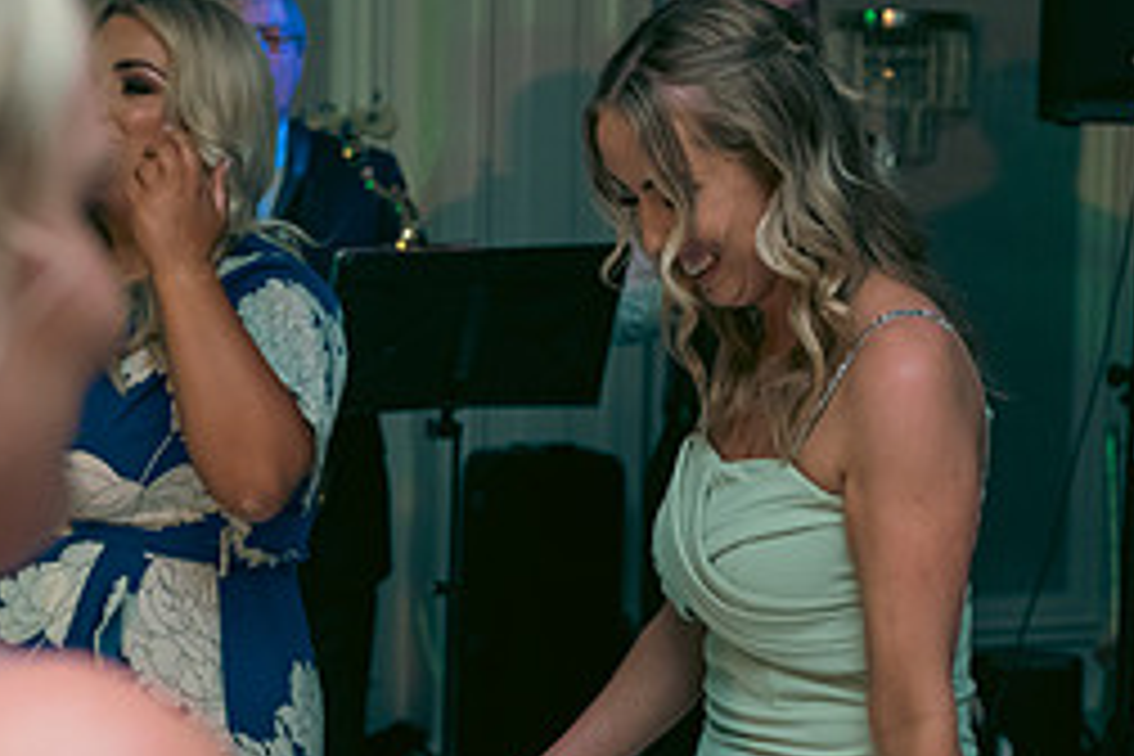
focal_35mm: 115
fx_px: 3622
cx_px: 693
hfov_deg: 17.8
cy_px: 497
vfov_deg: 11.9
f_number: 3.5
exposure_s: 1/160
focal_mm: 50
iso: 640
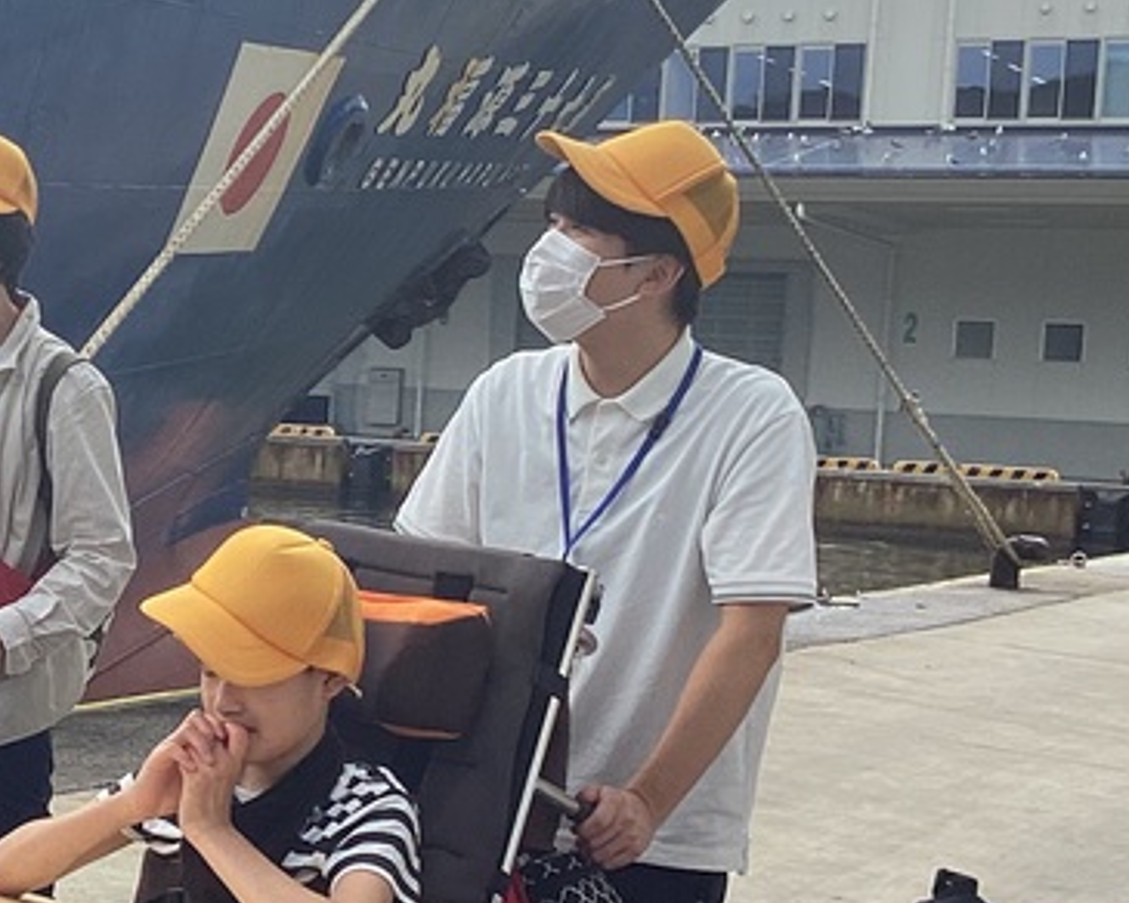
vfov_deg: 18.4
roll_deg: -0.9
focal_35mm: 83
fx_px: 2773
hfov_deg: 22.1
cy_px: 600
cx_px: -12
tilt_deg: -9.4
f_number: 2.4
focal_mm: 3.3
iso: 25
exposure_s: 1/858
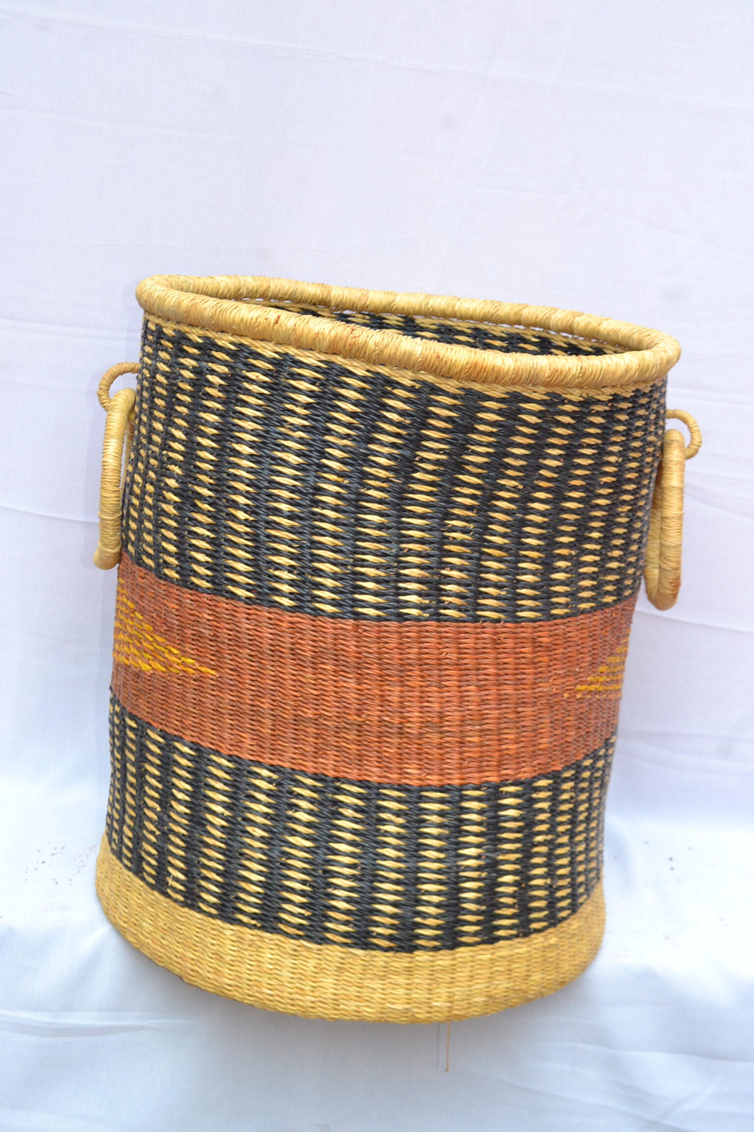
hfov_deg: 28.1
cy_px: 566
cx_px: 377
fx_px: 1508
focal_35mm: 48
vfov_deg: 41.1
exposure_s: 1/60
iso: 100
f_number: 5.6
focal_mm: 32
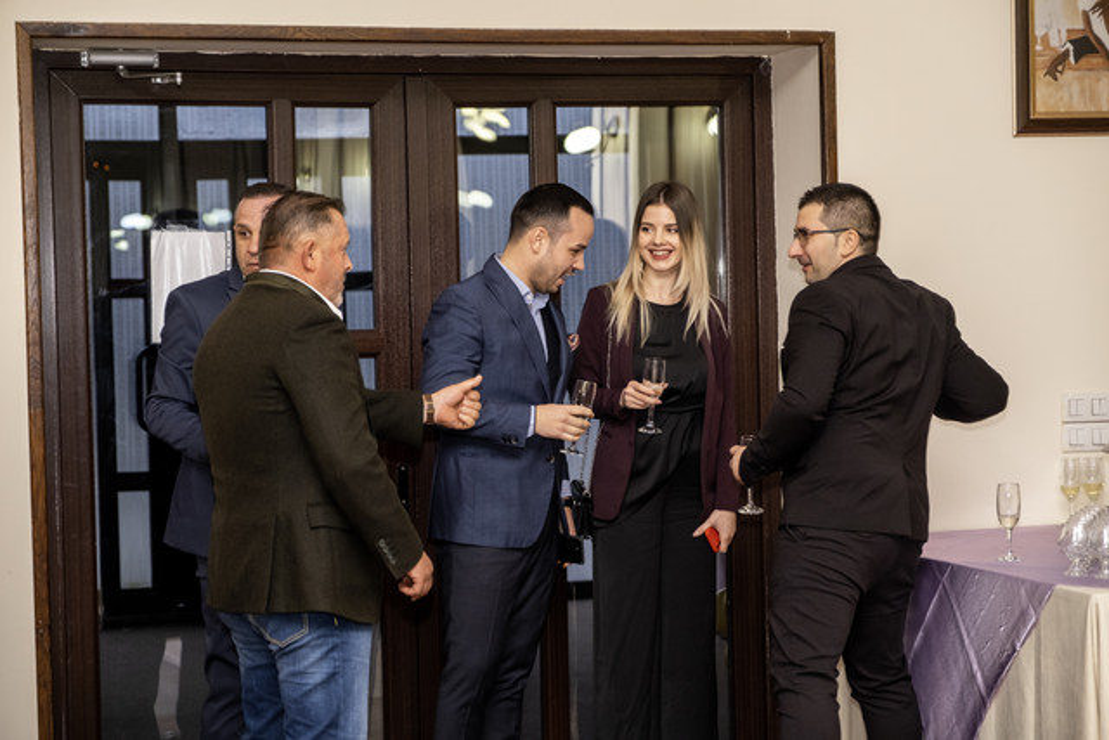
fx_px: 2557
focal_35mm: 83
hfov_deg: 24.5
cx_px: 554
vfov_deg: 16.5
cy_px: 370
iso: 1250
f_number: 2.8
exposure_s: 1/125
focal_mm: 55
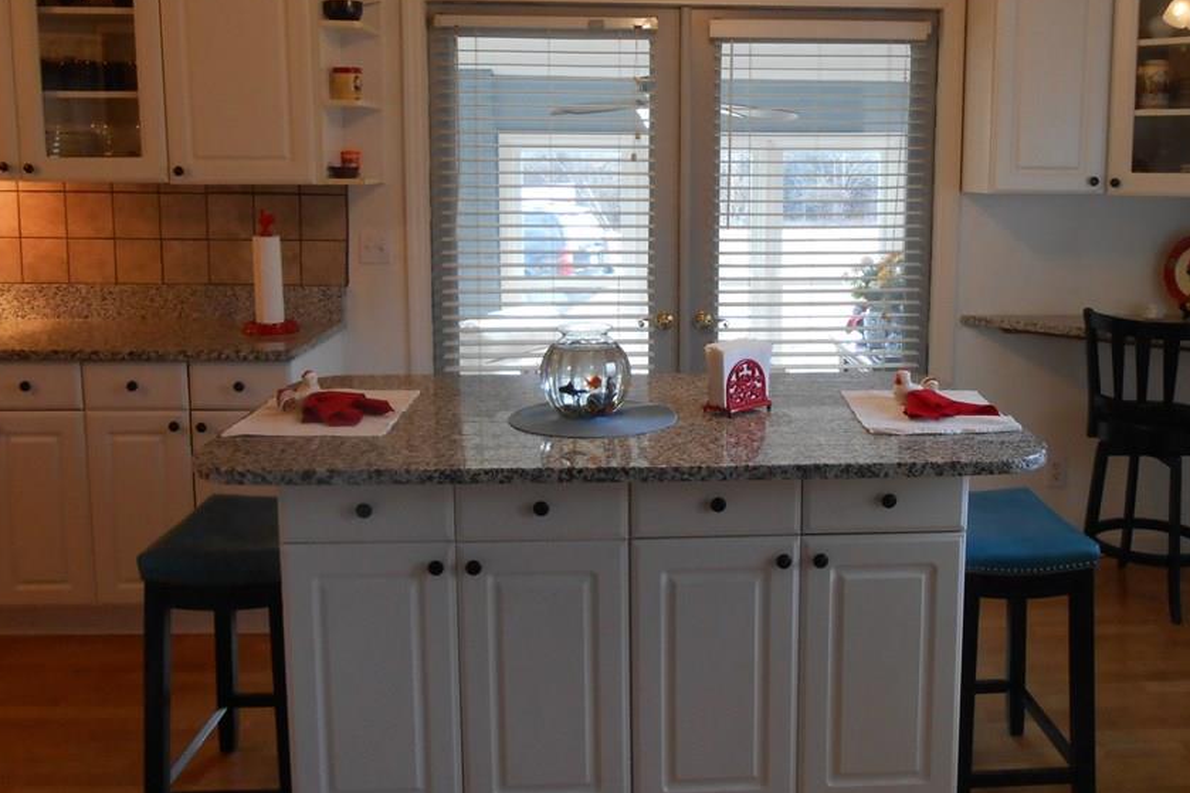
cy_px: 321
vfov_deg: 39.8
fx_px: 1091
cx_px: 681
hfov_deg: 57.0
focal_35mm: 33
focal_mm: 4.6
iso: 160
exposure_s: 1/30
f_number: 3.5
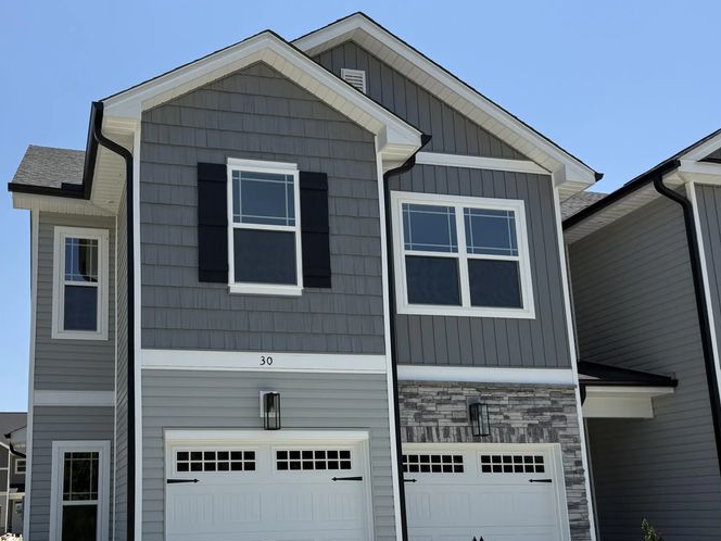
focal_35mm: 37
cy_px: 355
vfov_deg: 38.3
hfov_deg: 49.3
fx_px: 771
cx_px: 241
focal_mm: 6.76
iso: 80
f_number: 1.78
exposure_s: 1/5319
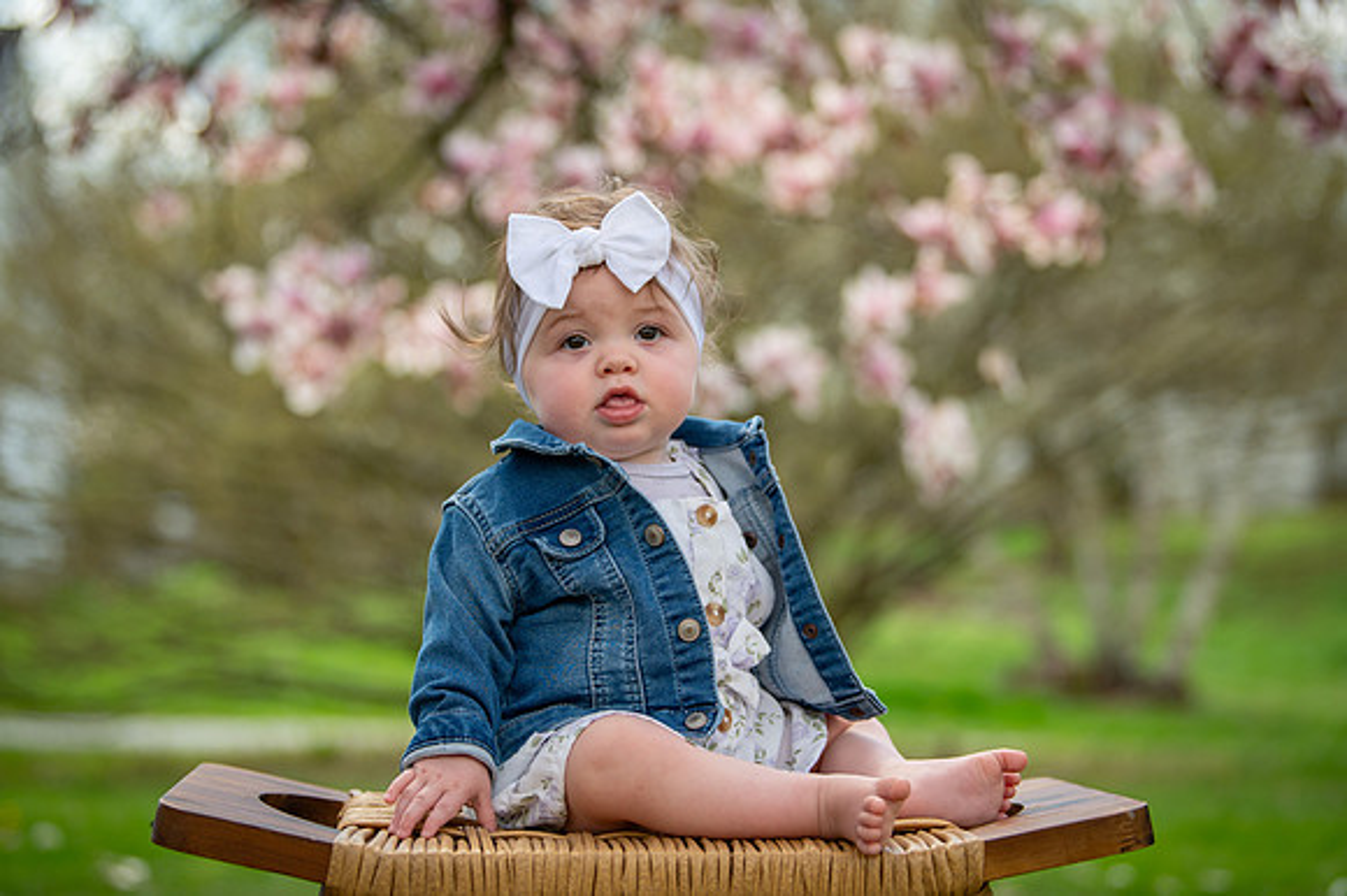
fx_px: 3127
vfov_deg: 16.3
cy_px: 448
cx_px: 663
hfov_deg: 24.3
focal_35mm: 84
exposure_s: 1/1250
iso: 320
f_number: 2.8
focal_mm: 75
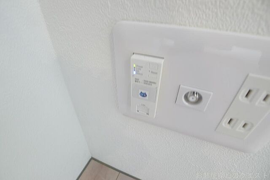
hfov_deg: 73.7
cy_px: 90
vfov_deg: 53.2
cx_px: 135
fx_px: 180
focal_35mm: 24
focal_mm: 5.1
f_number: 2
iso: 80
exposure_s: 1/8
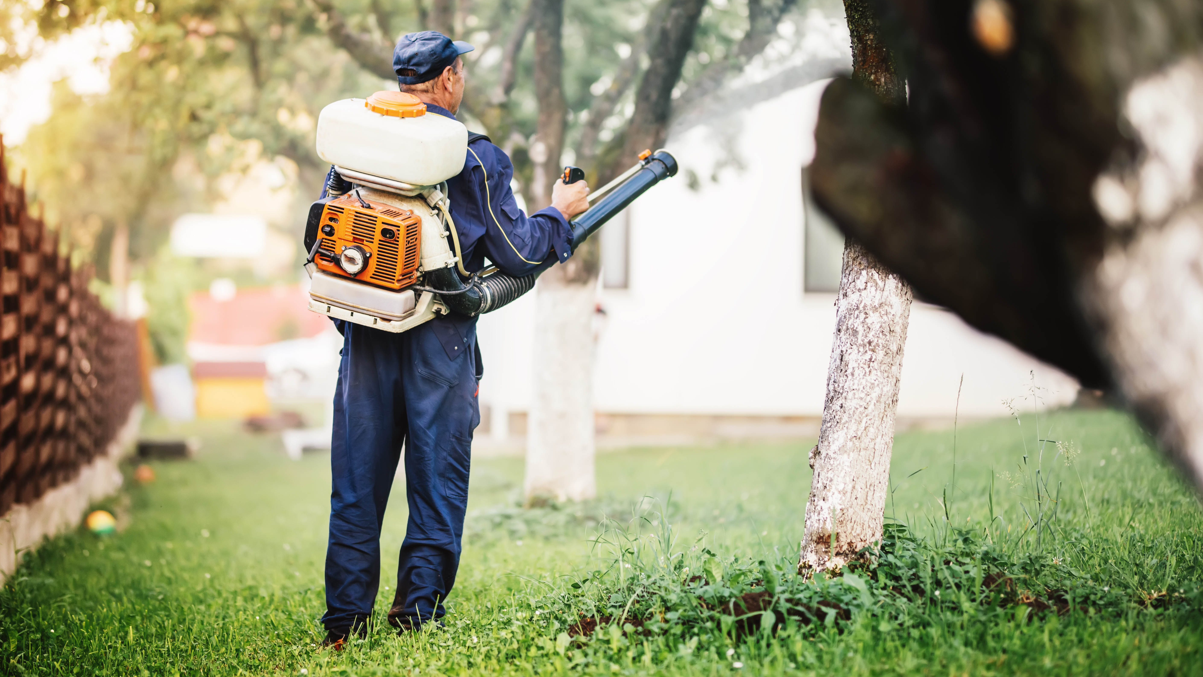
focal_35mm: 95
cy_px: 253
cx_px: 563
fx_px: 3030
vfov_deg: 12.7
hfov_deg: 22.5
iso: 320
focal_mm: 85
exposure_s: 1/640
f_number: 1.4
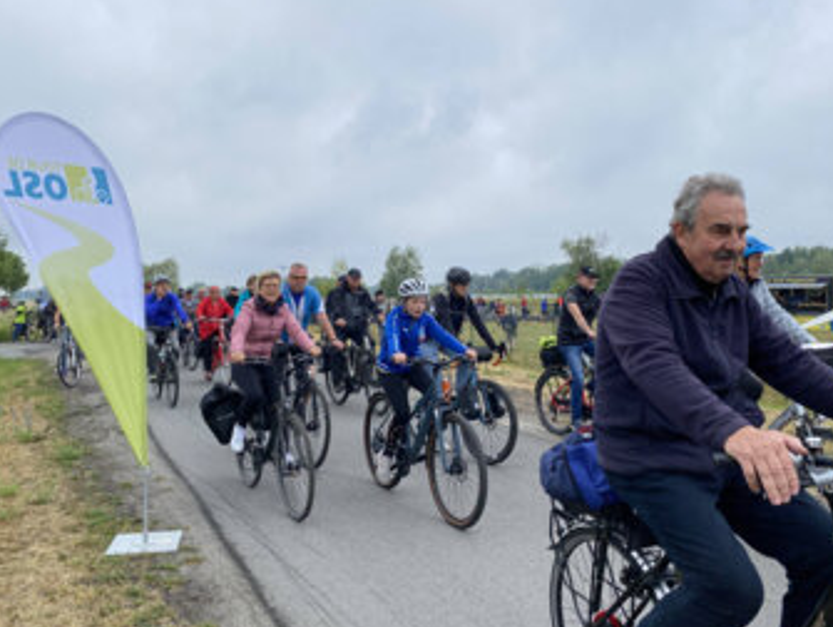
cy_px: 281
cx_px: 410
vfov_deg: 45.5
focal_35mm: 31
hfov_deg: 58.3
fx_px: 747
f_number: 1.8
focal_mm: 4.2
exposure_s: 1/1898
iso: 32
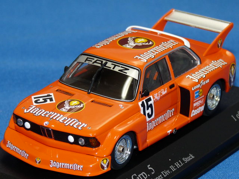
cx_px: 120
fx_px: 1105
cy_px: 90
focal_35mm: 160
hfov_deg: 12.3
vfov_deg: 9.3
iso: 100
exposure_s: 1/40
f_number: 3.4
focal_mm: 16.1
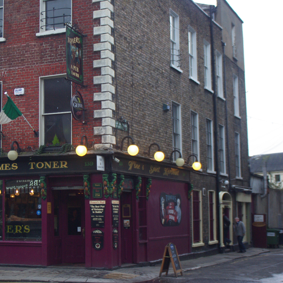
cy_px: 142
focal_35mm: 68
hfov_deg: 25.2
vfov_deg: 25.5
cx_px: 72
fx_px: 626
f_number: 4.5
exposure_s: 1/45
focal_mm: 35
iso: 400
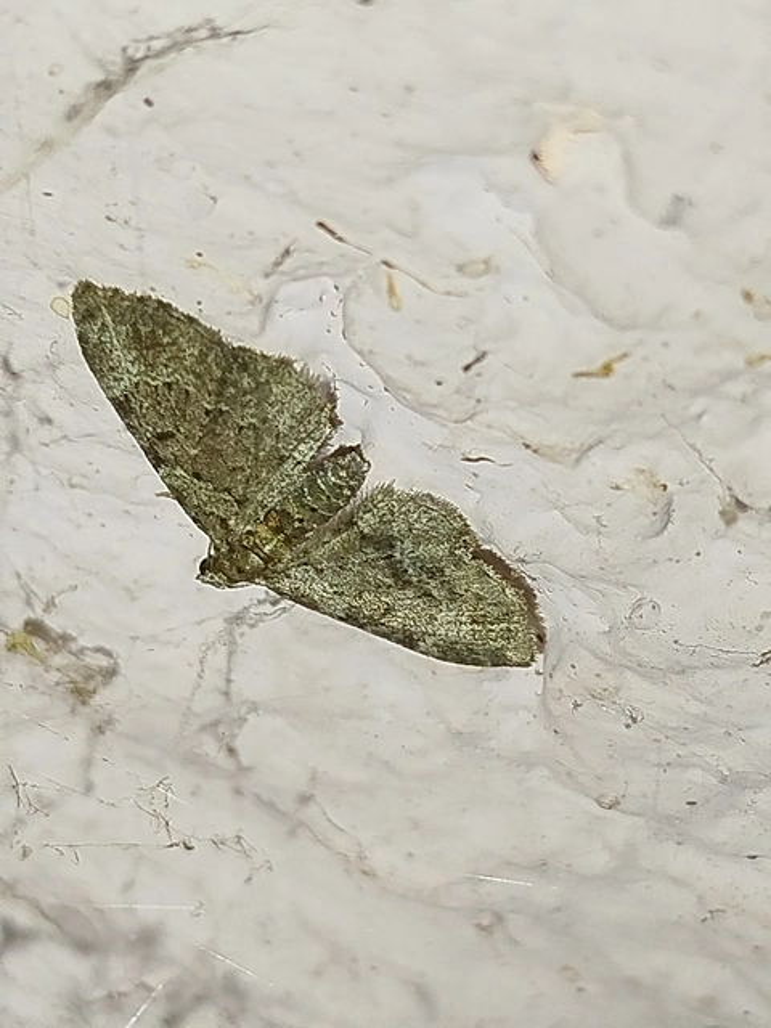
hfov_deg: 14.8
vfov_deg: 19.6
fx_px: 2970
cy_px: 514
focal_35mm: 100
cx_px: 386
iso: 64
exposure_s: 1/50
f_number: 1.7
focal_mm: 5.31
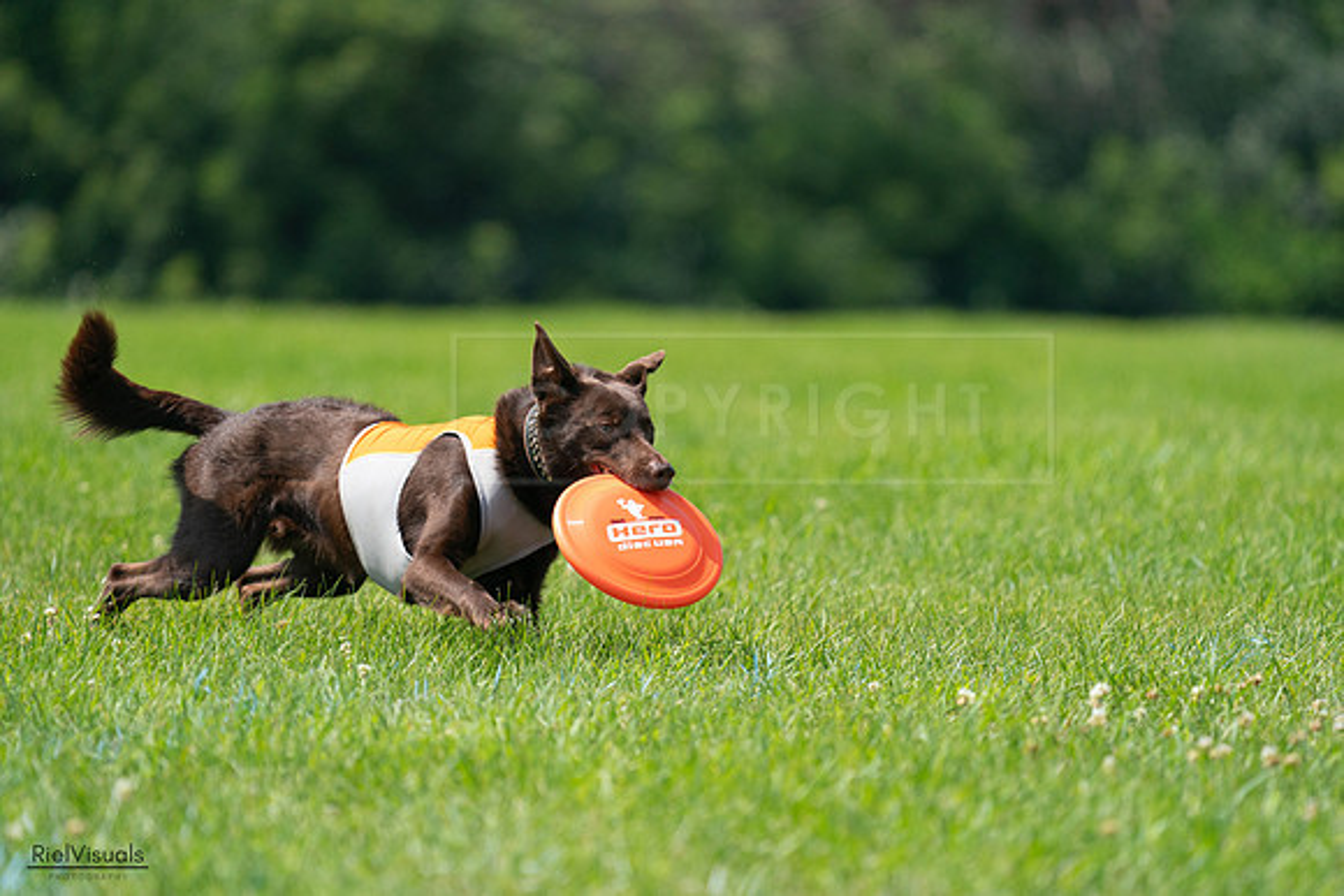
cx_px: 672
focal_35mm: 391
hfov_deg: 5.3
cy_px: 448
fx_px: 14600
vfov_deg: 3.5
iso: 1250
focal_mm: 391
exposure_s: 1/4000
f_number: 6.3
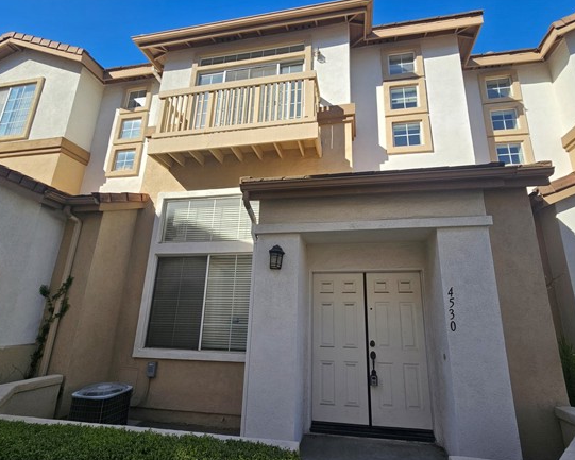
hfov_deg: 96.6
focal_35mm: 15
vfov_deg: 84.0
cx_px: 307
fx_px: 255
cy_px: 243
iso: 50
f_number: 2.2
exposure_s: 1/1468
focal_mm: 2.2
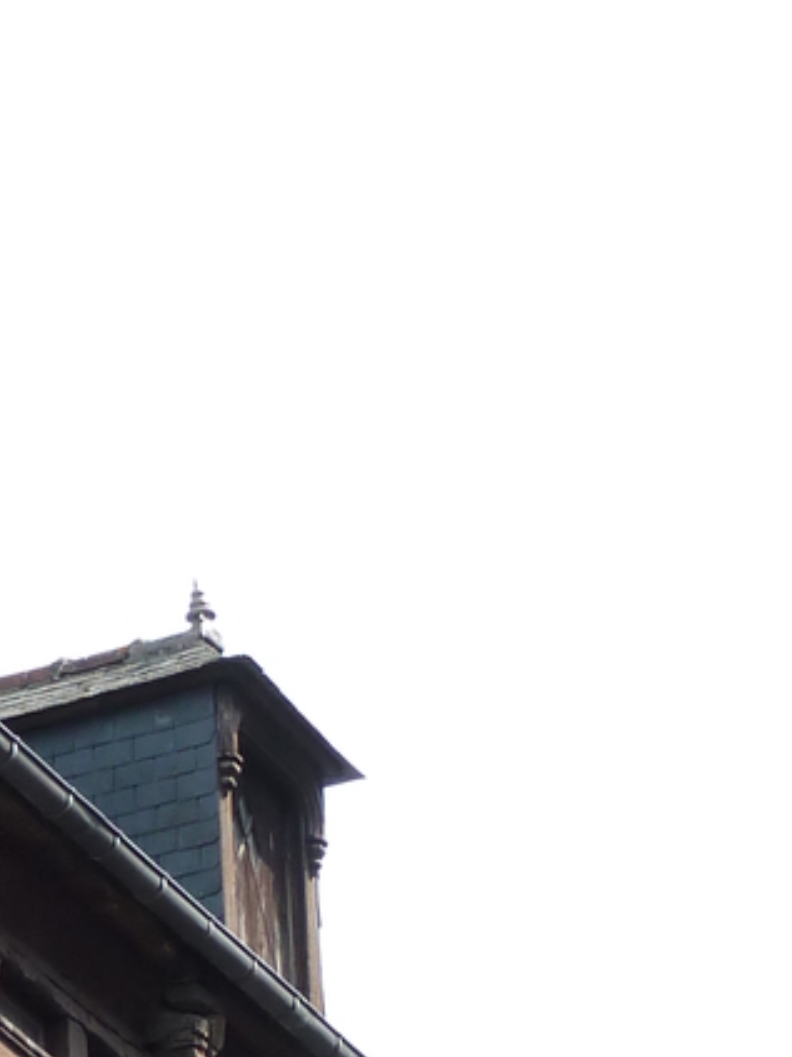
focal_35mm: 140
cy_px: 1652
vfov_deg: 13.2
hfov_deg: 10.4
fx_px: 4273
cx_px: -137
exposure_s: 1/250
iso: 80
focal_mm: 6.1
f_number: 4
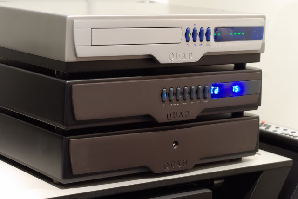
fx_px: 746
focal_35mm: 90
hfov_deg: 22.6
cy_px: 100
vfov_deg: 15.2
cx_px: 149
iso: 200
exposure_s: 2
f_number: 8
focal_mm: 60
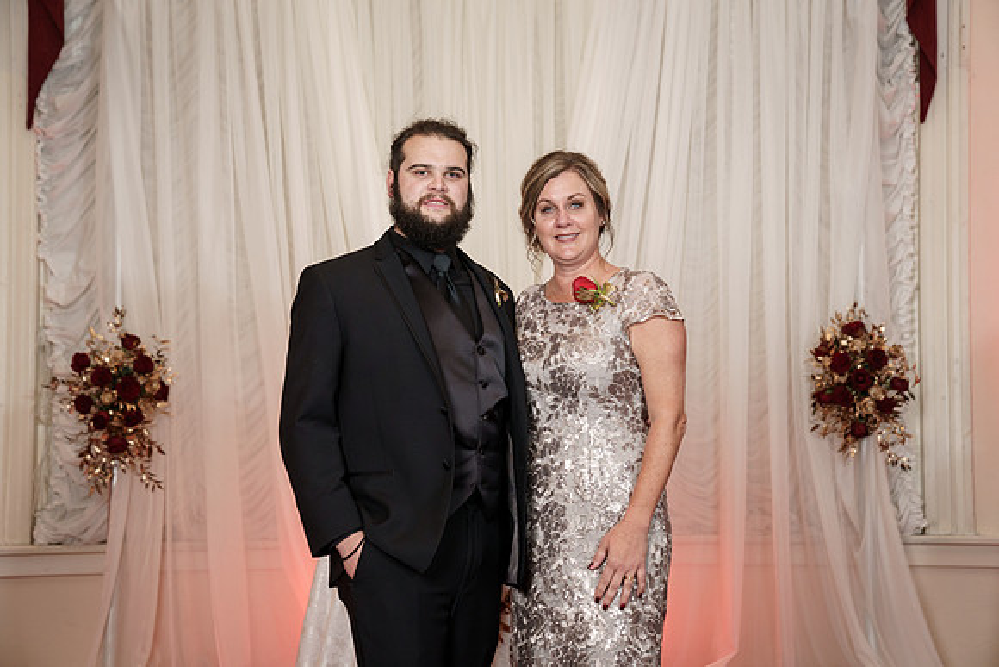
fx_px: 1638
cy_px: 334
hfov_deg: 33.9
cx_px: 500
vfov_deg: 23.0
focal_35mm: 59
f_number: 4
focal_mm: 59
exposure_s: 1/160
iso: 2000
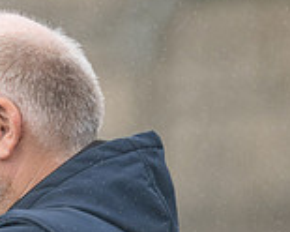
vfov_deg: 0.6
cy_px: 68
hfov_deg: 0.7
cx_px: -187
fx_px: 24049
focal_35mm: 2802
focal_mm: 300
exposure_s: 1/1600
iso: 250
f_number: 2.8
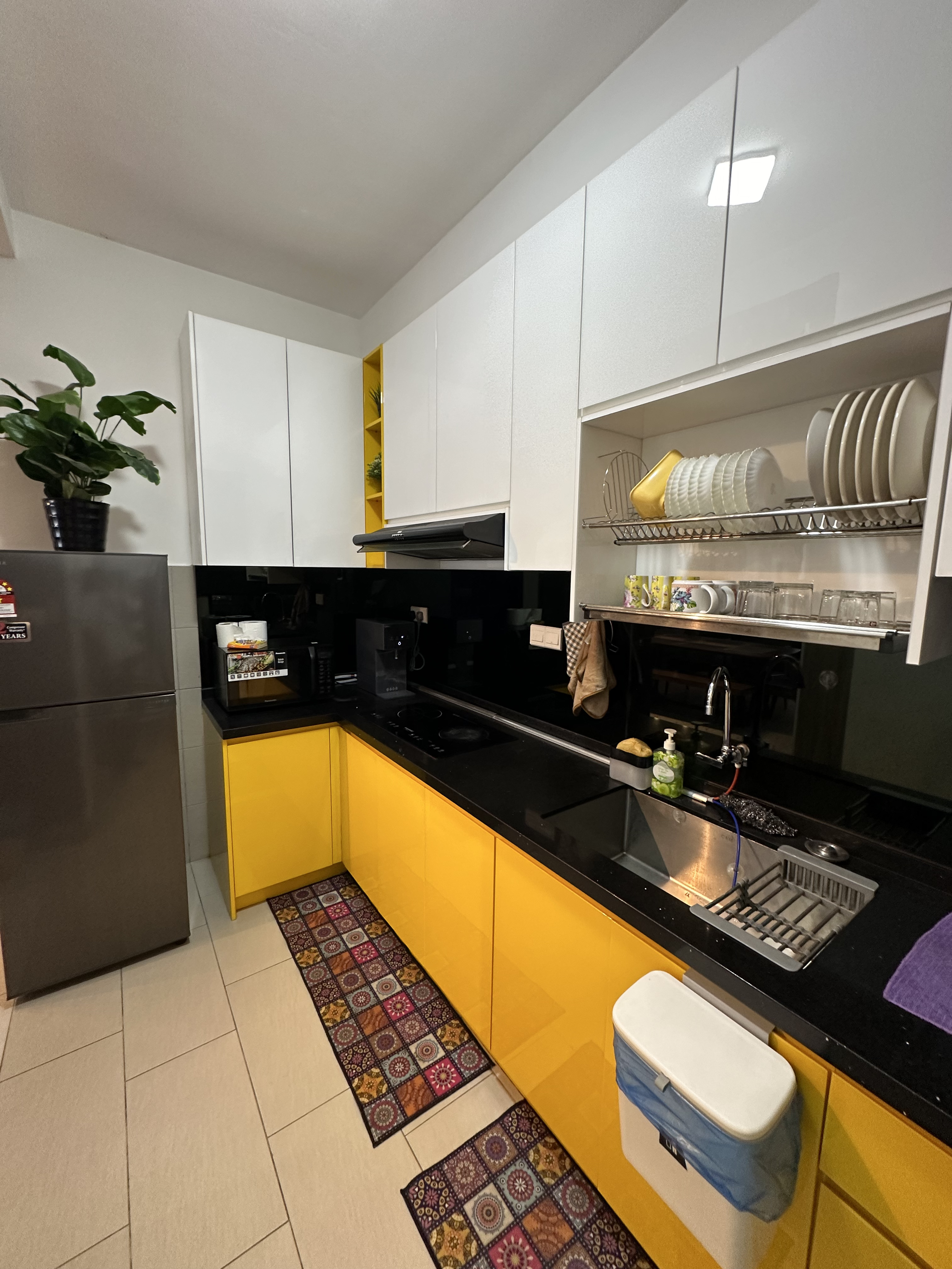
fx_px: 513
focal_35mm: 14
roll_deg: -1.3
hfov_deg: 85.7
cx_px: 476
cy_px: 634
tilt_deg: -6.6
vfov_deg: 102.1
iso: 200
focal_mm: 2.22
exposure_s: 1/50
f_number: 2.2
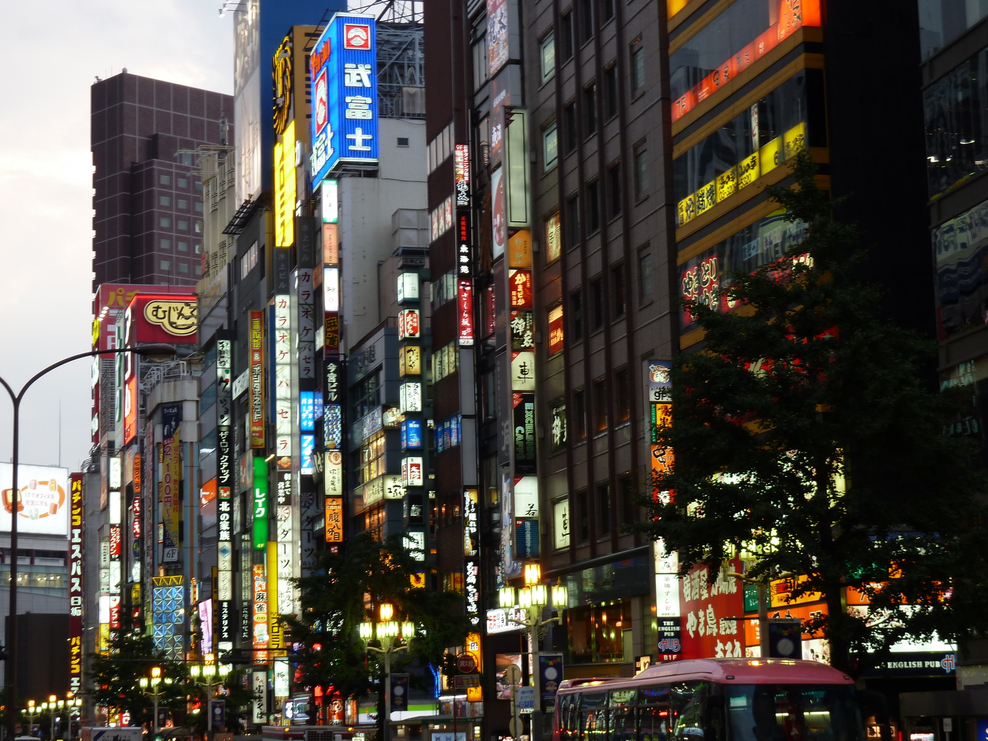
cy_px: 370
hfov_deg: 25.0
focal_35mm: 78
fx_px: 2226
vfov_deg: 18.9
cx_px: 494
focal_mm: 12.8
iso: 80
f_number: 4.2
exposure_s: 1/15
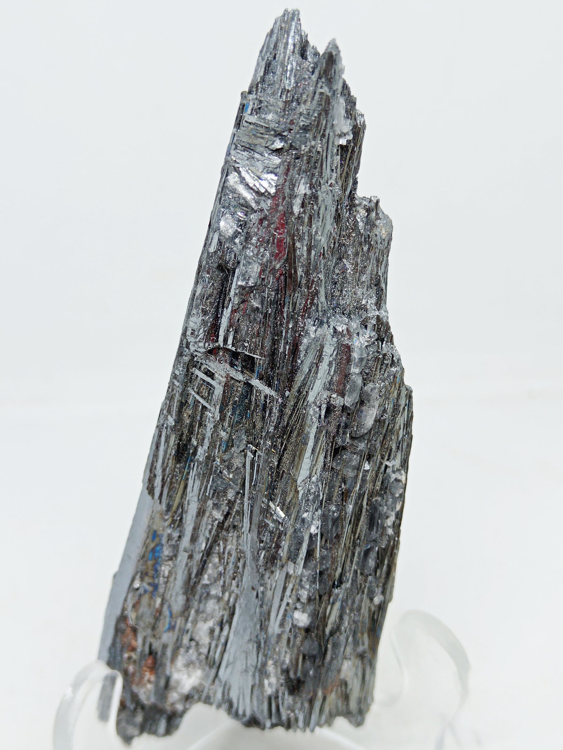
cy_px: 375
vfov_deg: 39.7
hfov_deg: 30.3
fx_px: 1041
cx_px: 282
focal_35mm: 48
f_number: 1.9
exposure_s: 1/100
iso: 232
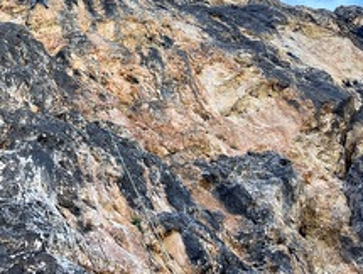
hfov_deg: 34.3
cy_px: 14
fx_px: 546
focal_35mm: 52
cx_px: 24
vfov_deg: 26.9
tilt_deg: +71.6
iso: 50
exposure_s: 1/397
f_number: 1.6
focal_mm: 5.1
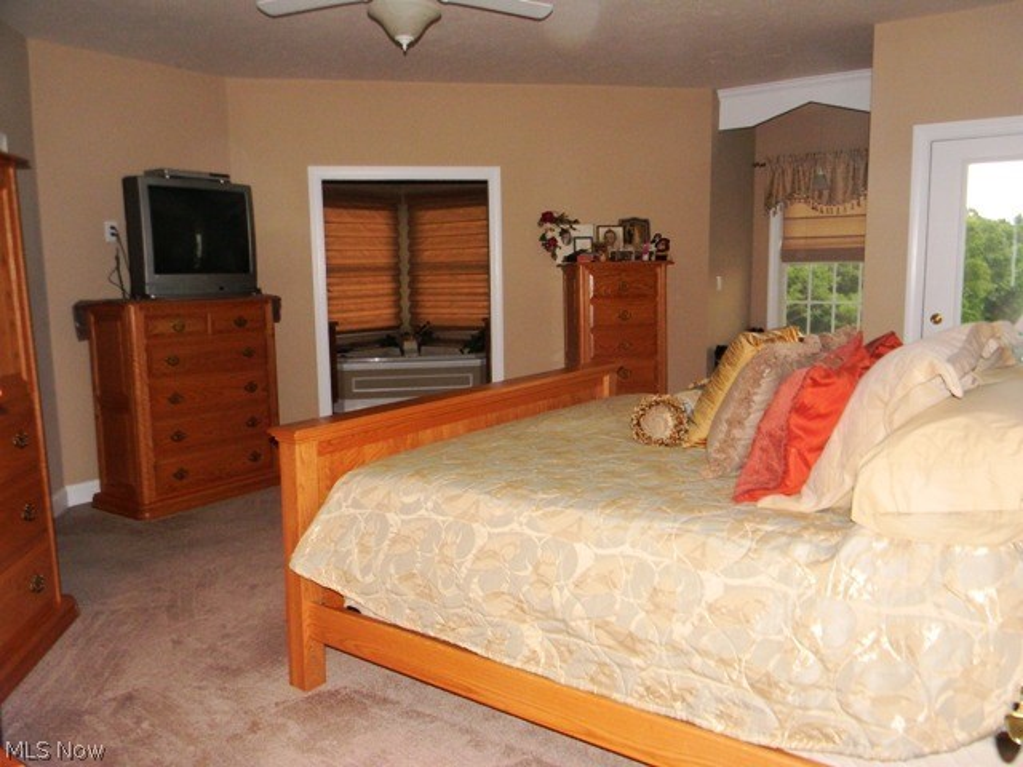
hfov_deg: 63.4
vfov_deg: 49.7
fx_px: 827
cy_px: 384
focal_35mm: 28
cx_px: 512
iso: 289
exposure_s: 1/26
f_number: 3.5
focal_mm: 5
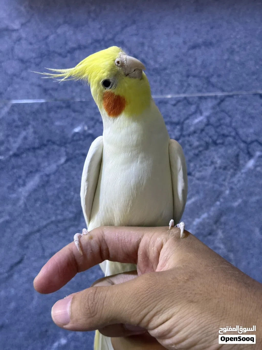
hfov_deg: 30.3
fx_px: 484
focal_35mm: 48
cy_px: 175
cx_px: 131
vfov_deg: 39.7
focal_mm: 6.76
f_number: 1.78
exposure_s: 1/50
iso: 250
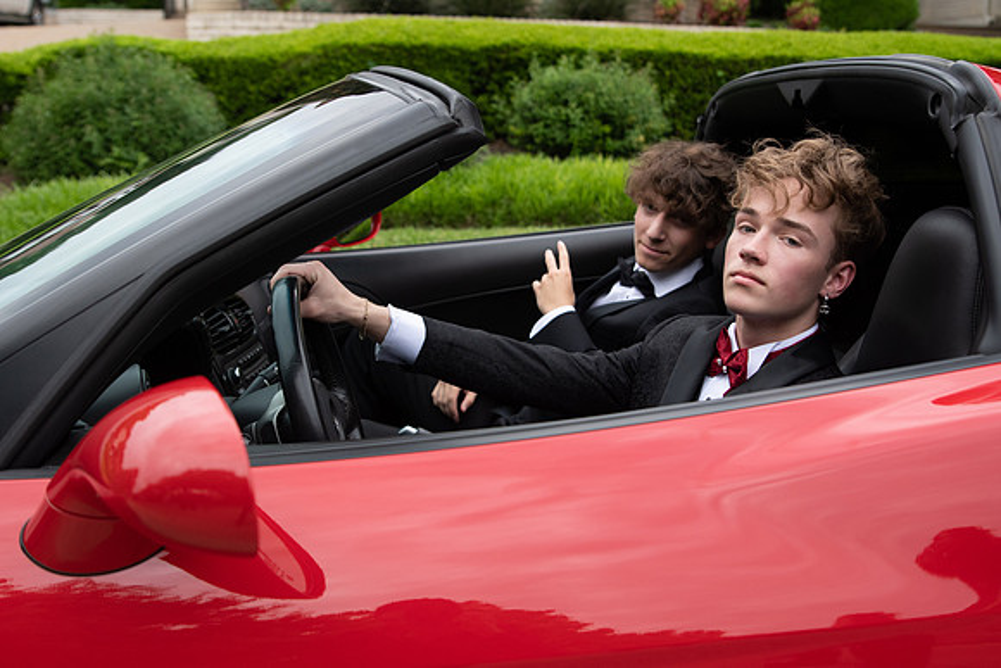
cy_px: 334
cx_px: 500
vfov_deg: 34.2
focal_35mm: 39
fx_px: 1085
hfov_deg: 49.5
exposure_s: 1/1000
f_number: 2.8
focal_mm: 26
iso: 500
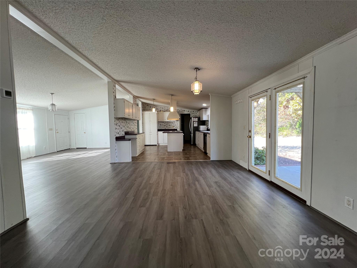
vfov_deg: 89.9
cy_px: 134
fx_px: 134
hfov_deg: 106.2
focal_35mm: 13
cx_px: 178
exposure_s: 1/120
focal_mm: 1.57
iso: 125
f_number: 1.8
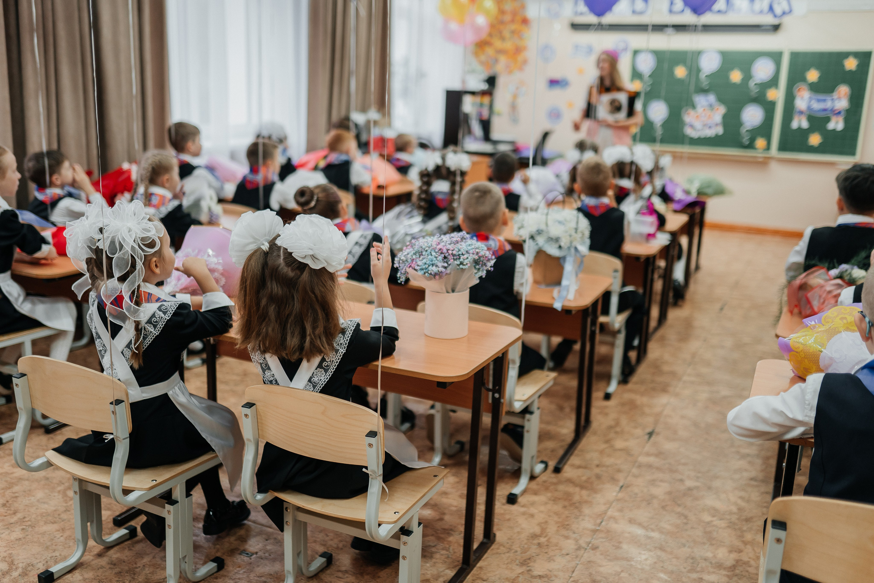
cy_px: 292
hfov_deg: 54.4
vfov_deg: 37.9
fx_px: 850
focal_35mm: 35
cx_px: 437
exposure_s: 1/320
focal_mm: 35
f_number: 1.4
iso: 640
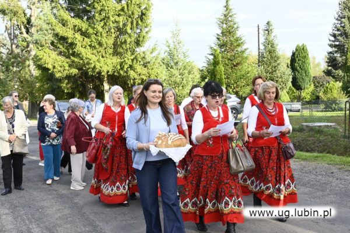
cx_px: 175
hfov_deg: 46.4
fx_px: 408
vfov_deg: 31.9
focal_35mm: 42
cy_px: 116
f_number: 4.5
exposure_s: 1/250
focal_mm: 28
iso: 200
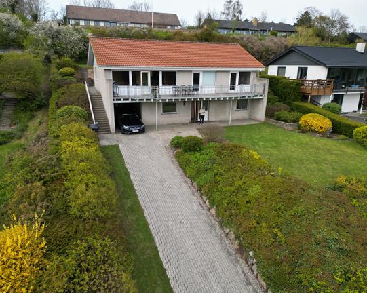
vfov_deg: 54.9
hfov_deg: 66.1
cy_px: 147
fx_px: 282
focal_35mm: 26
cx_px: 186
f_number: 1.7
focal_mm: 6.72
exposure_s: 1/1000
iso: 200
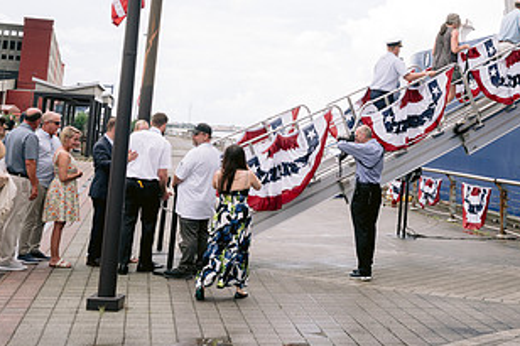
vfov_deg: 20.2
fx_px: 953
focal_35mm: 66
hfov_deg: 29.6
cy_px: 30
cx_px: 439
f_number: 8
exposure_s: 1/200
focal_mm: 35
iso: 160
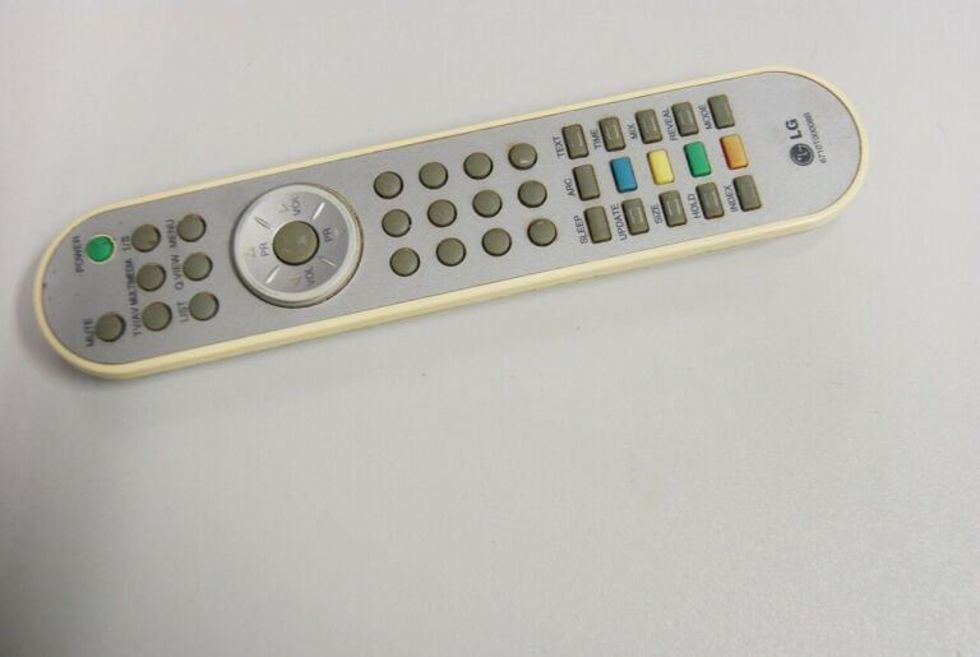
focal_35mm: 39
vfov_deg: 34.3
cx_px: 490
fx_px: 1064
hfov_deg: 49.5
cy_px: 328
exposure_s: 1/20
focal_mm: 26
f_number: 4
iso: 400
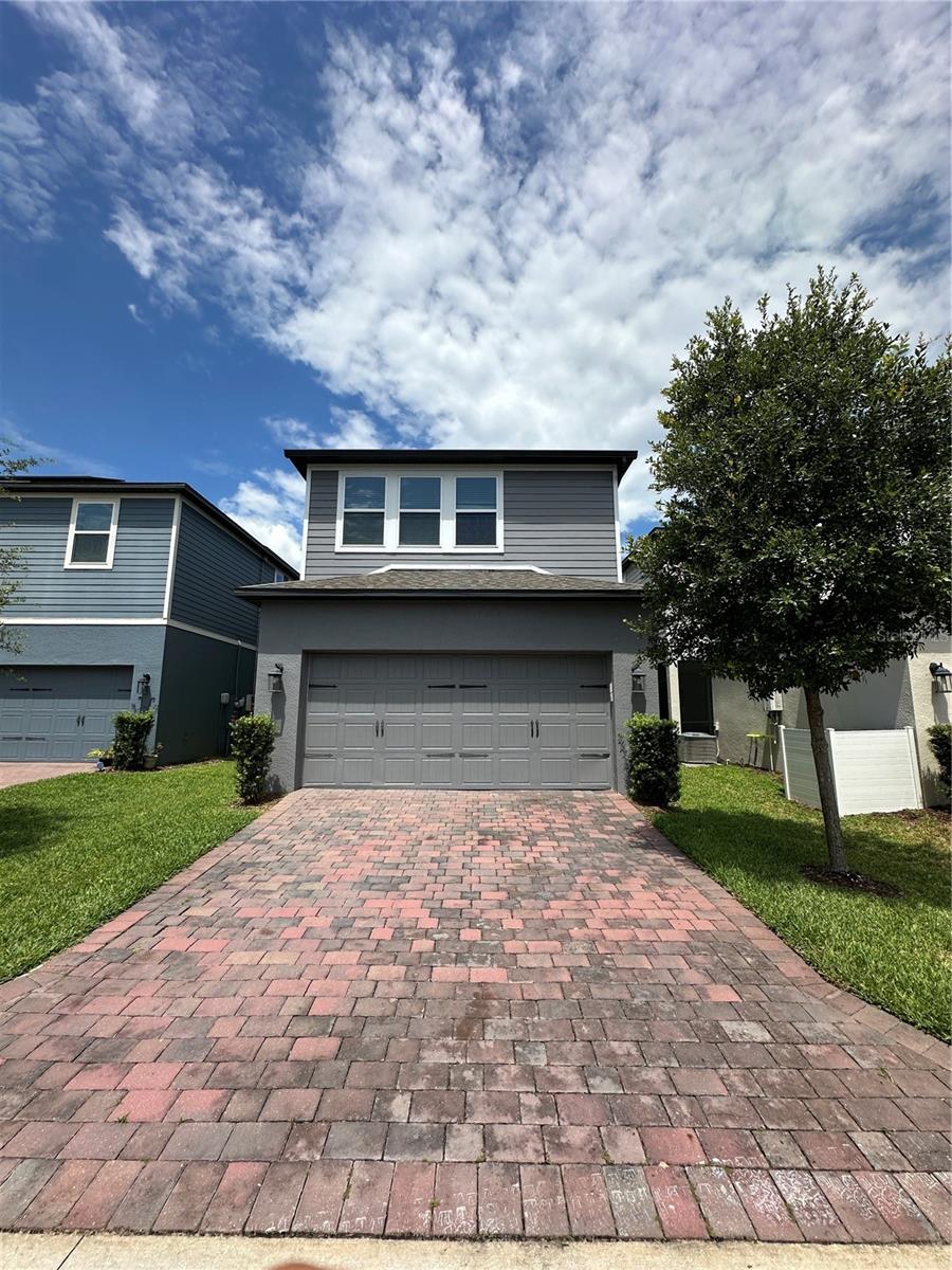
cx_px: 476
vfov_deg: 102.1
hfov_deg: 85.7
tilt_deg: +9.1
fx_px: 513
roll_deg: -1.8
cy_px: 635
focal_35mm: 14
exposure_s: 1/3205
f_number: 2.2
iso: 50
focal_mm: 2.22
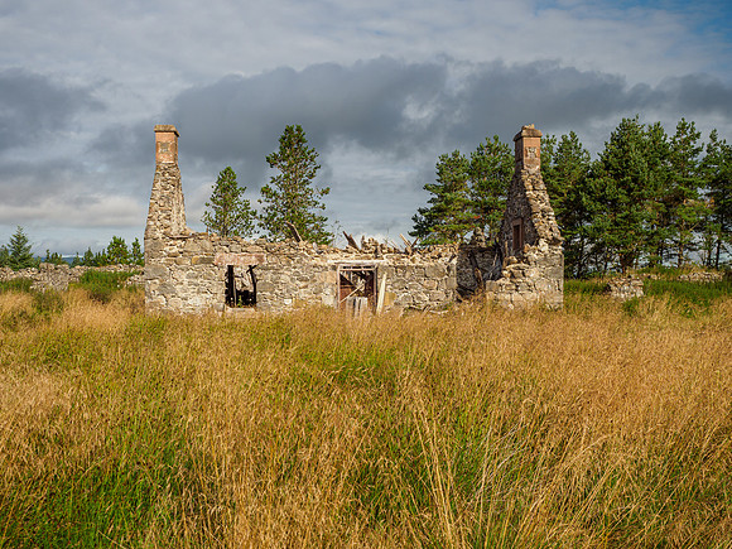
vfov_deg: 34.0
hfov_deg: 44.4
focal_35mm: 42
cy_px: 274
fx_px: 897
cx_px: 366
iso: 200
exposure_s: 1/800
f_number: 4
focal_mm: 21
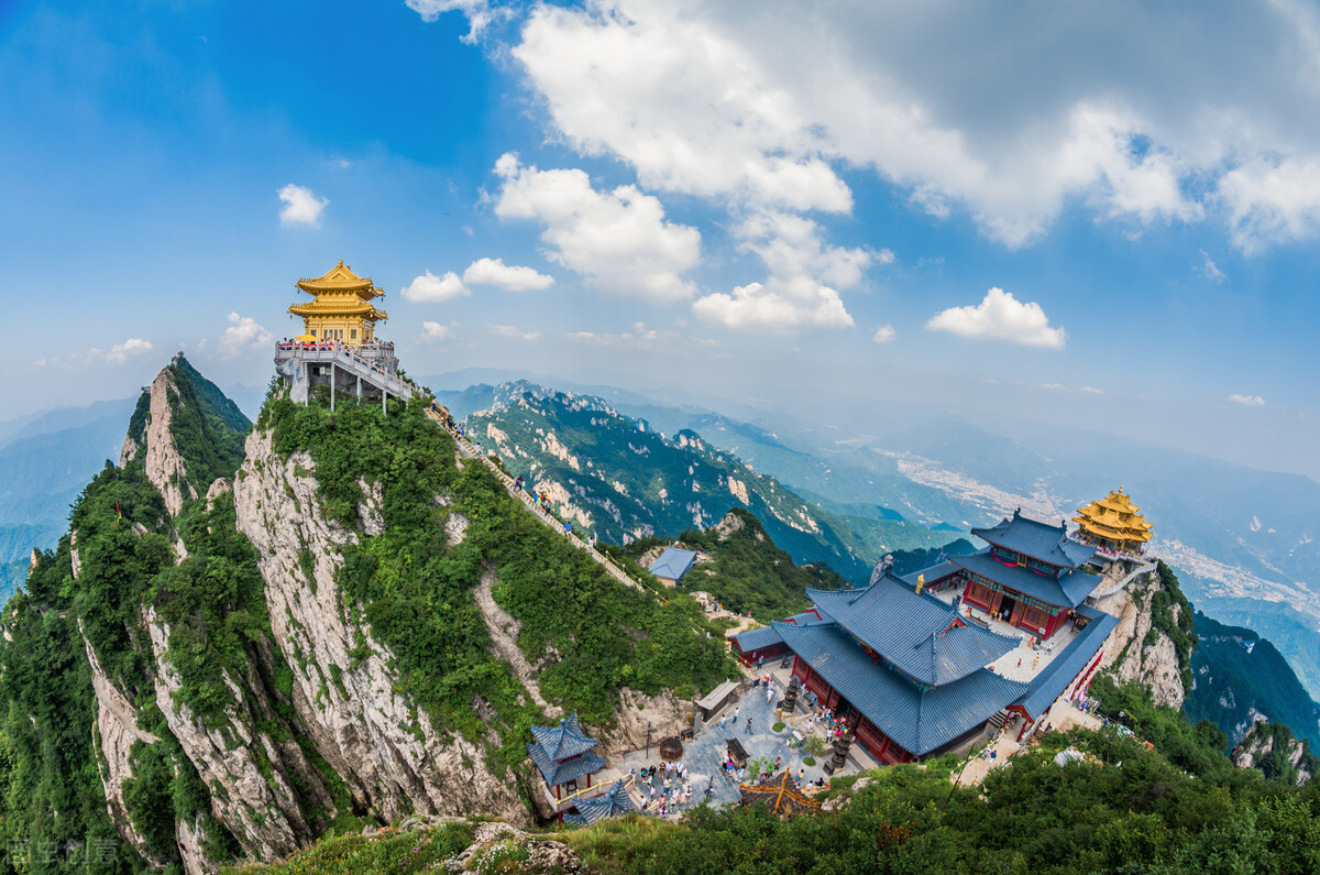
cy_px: 438
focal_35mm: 12
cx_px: 660
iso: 100
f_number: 10
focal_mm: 8
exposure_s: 1/80
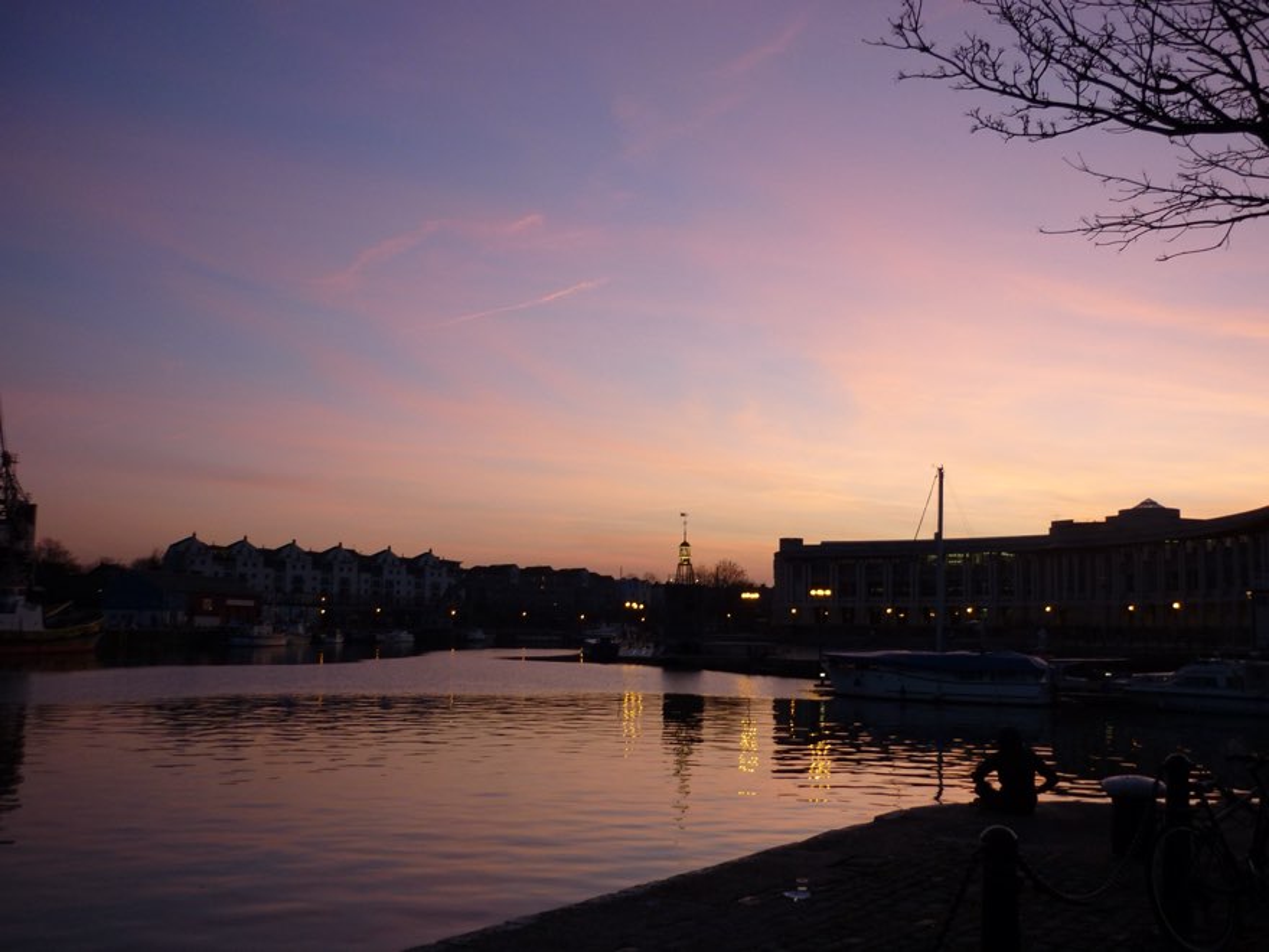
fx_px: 1210
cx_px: 634
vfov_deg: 42.9
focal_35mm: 33
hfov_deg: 55.4
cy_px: 476
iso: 80
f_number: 2.8
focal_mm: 5.5
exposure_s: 1/40
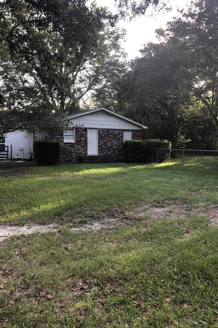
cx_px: 106
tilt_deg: -4.9
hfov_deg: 43.6
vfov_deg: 61.9
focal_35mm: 30
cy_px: 168
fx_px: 272
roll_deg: -0.4
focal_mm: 3.99
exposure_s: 1/120
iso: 50
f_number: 1.8
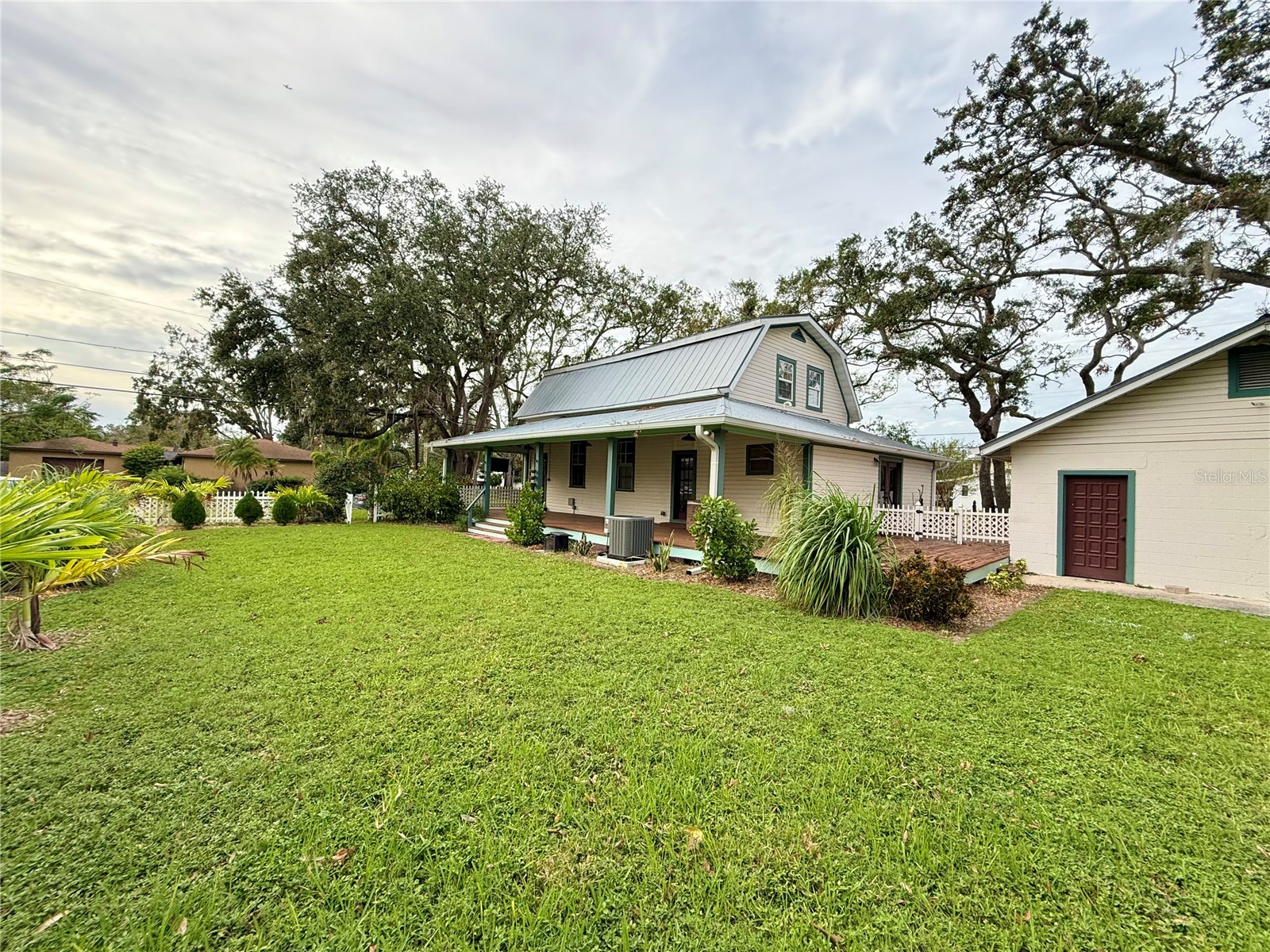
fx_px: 514
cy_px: 476
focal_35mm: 14
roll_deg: -2.6
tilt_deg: +0.7
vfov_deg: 85.7
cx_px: 635
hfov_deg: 102.1
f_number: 2.2
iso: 64
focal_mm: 2.22
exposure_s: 1/346
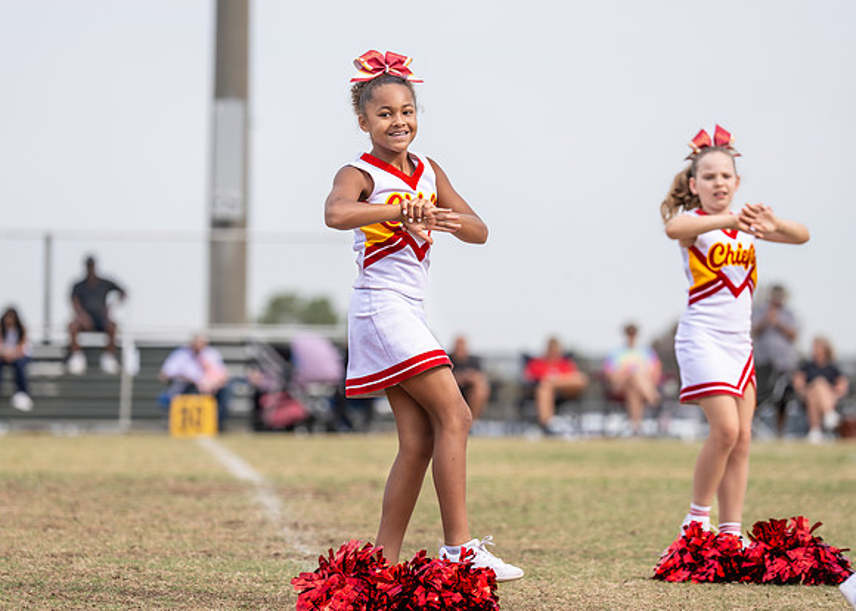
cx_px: 396
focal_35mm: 215
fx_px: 5238
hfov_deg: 9.3
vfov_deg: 6.7
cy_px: 293
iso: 160
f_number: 2.8
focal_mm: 157
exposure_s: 1/1600
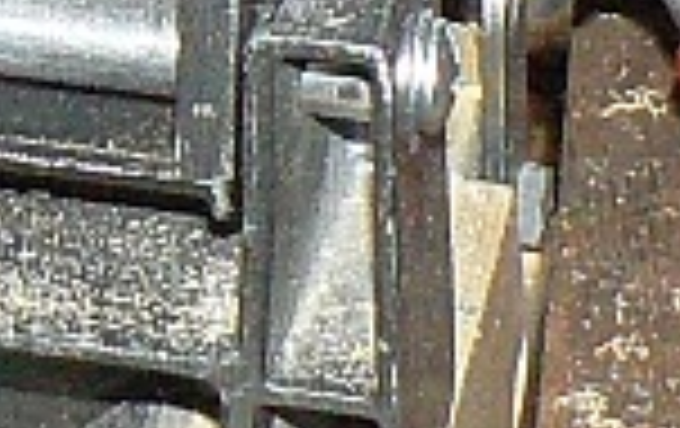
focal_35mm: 241
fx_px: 4475
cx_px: -293
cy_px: -766
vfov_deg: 5.2
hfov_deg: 8.5
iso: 400
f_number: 2.8
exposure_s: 1/30
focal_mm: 6
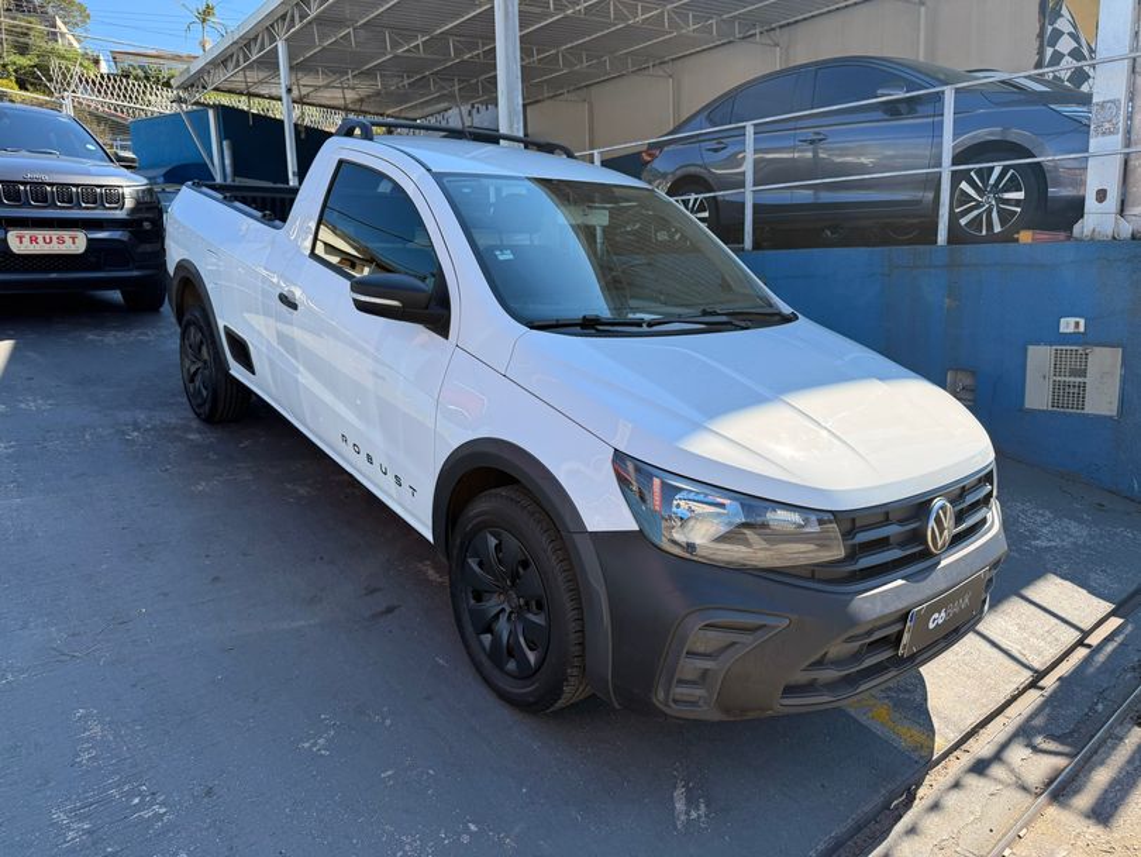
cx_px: 570
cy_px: 428
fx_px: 791
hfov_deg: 71.6
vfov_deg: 56.8
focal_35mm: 24
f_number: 1.78
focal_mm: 6.76
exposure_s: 1/2370
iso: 100
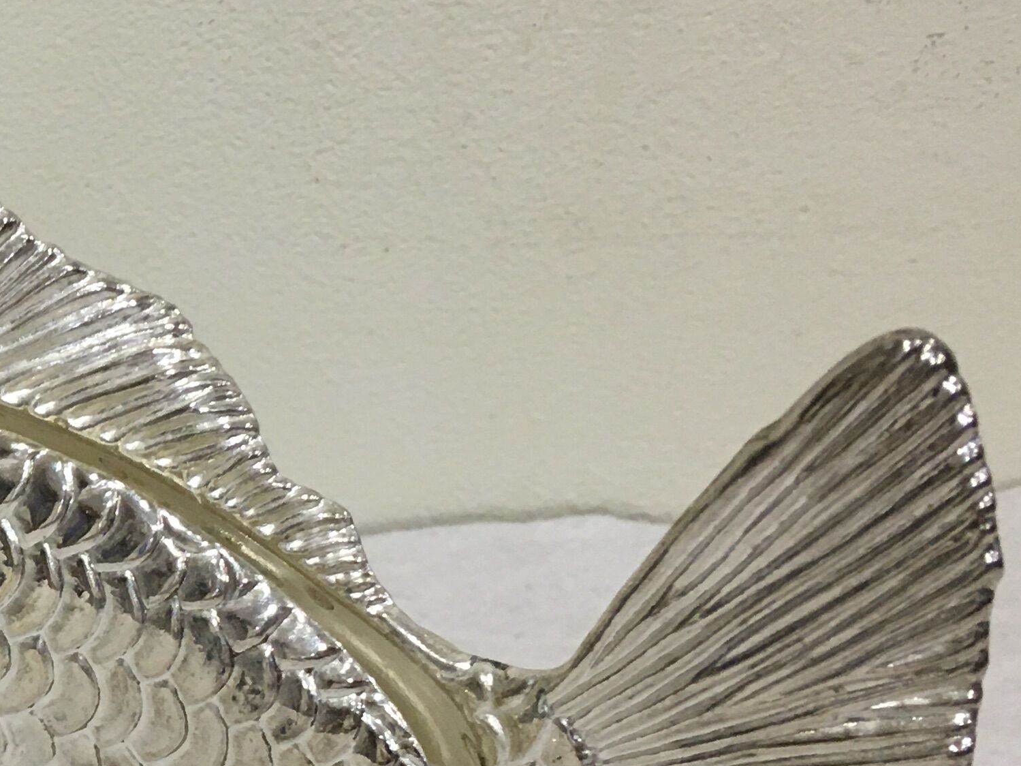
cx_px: -66
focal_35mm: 78
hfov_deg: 23.6
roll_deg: +1.6
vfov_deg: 18.9
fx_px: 2300
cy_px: 472
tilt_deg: -23.8
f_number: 2.2
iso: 100
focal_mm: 4.15
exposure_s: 1/33
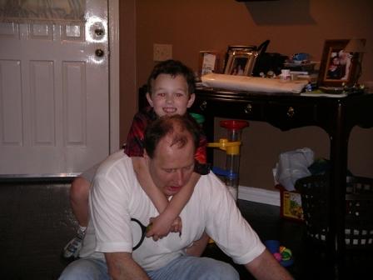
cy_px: 140
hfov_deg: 27.0
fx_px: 776
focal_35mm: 72
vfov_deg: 20.4
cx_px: 186
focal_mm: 14.9
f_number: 3.5
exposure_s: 1/54
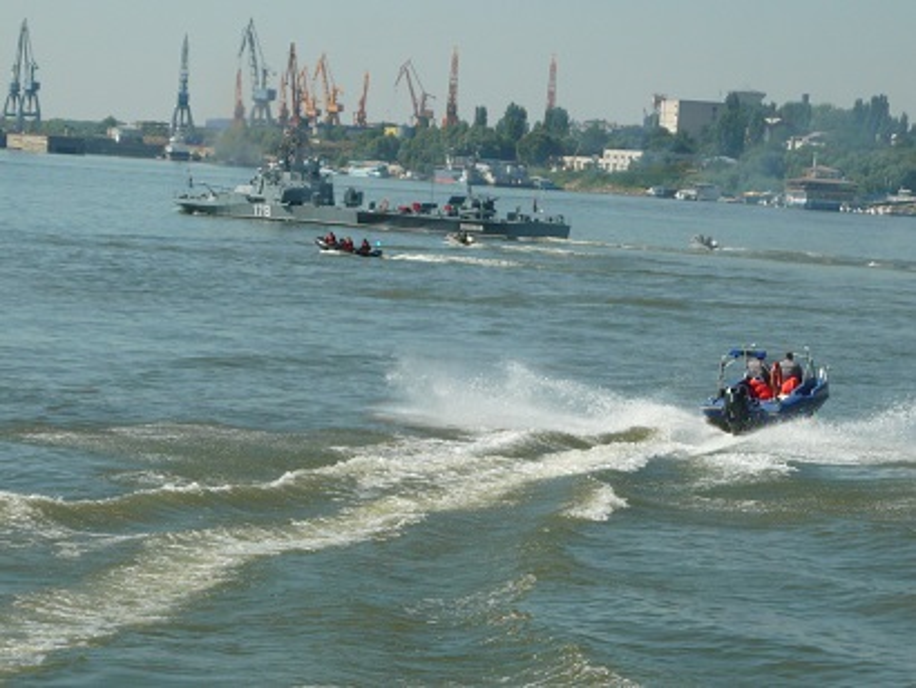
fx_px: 4236
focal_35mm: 160
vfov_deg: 9.3
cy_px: 344
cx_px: 458
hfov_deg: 12.3
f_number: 5.1
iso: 100
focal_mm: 16.5
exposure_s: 1/640
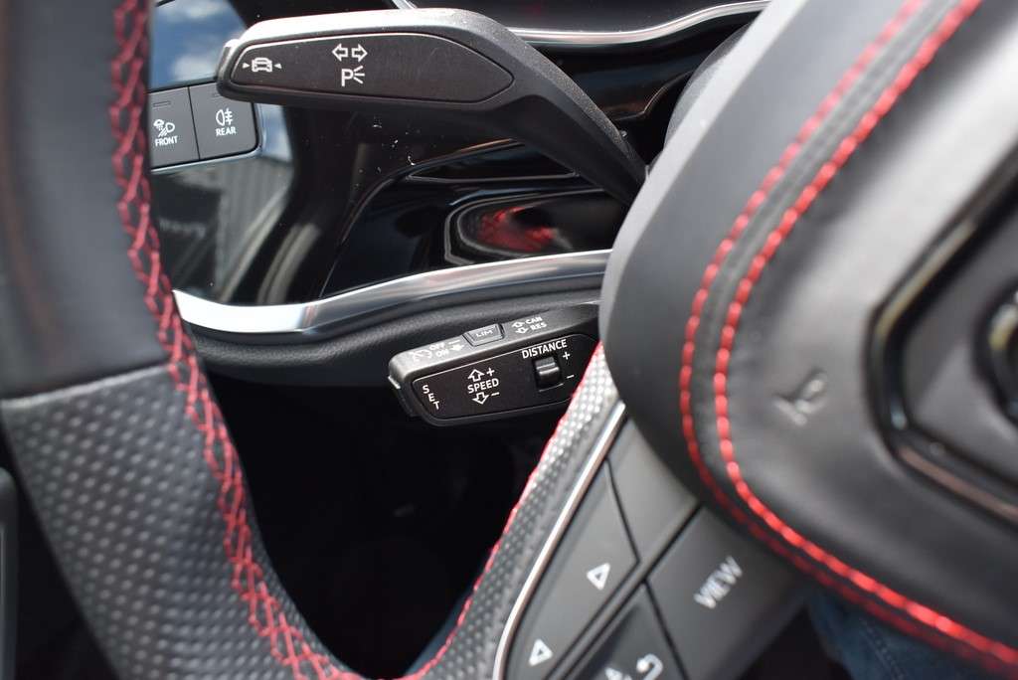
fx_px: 891
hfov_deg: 59.5
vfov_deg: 41.8
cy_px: 340
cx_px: 509
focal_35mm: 32
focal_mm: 21
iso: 400
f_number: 7.1
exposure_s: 1/125
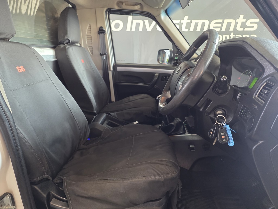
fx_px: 185
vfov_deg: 58.9
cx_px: 139
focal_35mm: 23
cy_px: 104
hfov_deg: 73.9
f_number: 1.7
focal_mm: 6.25
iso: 500
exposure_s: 1/100
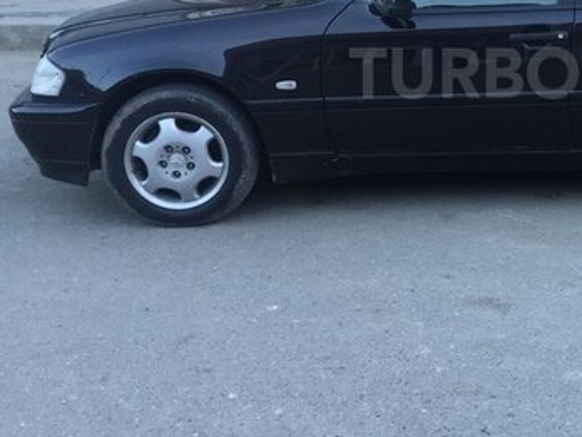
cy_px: 73
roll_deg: -0.8
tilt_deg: -11.3
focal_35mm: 55
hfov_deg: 33.2
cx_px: 520
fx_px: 925
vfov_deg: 26.0
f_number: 2.2
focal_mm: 4.15
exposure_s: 1/33
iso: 50
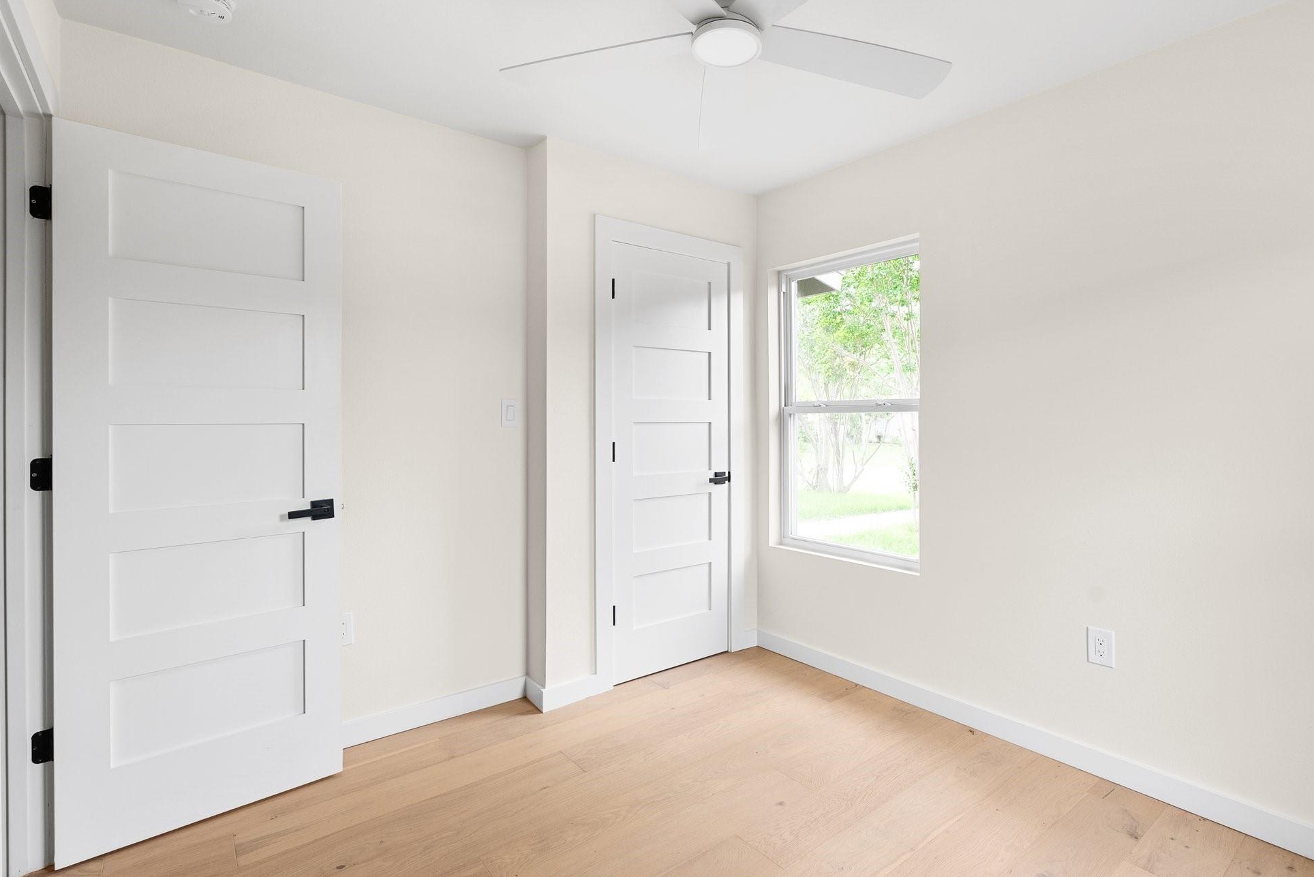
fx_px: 621
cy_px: 423
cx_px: 679
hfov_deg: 93.2
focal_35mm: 17
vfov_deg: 70.5
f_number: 8
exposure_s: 1/20
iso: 400
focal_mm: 16
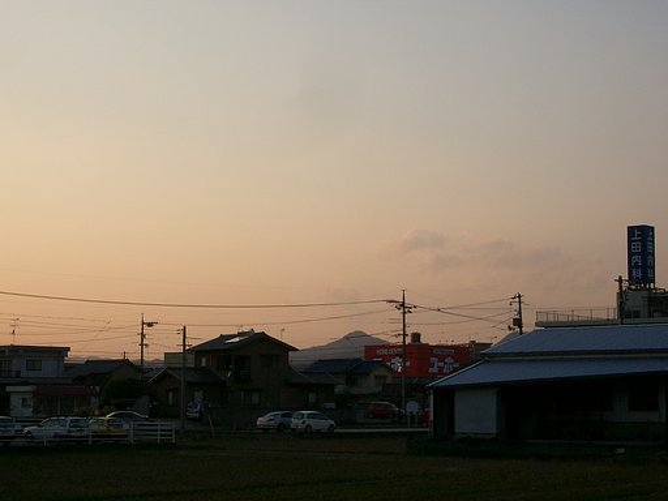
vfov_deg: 19.9
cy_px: 250
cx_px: 334
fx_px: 1428
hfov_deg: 26.3
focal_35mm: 74
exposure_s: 1/160
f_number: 6.2
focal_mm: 12.2
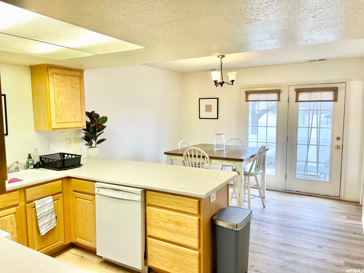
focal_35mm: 26
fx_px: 273
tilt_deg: -6.7
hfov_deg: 67.3
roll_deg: +0.4
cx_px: 182
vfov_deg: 53.1
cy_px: 136
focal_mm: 5.1
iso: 80
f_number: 1.6
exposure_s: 1/120
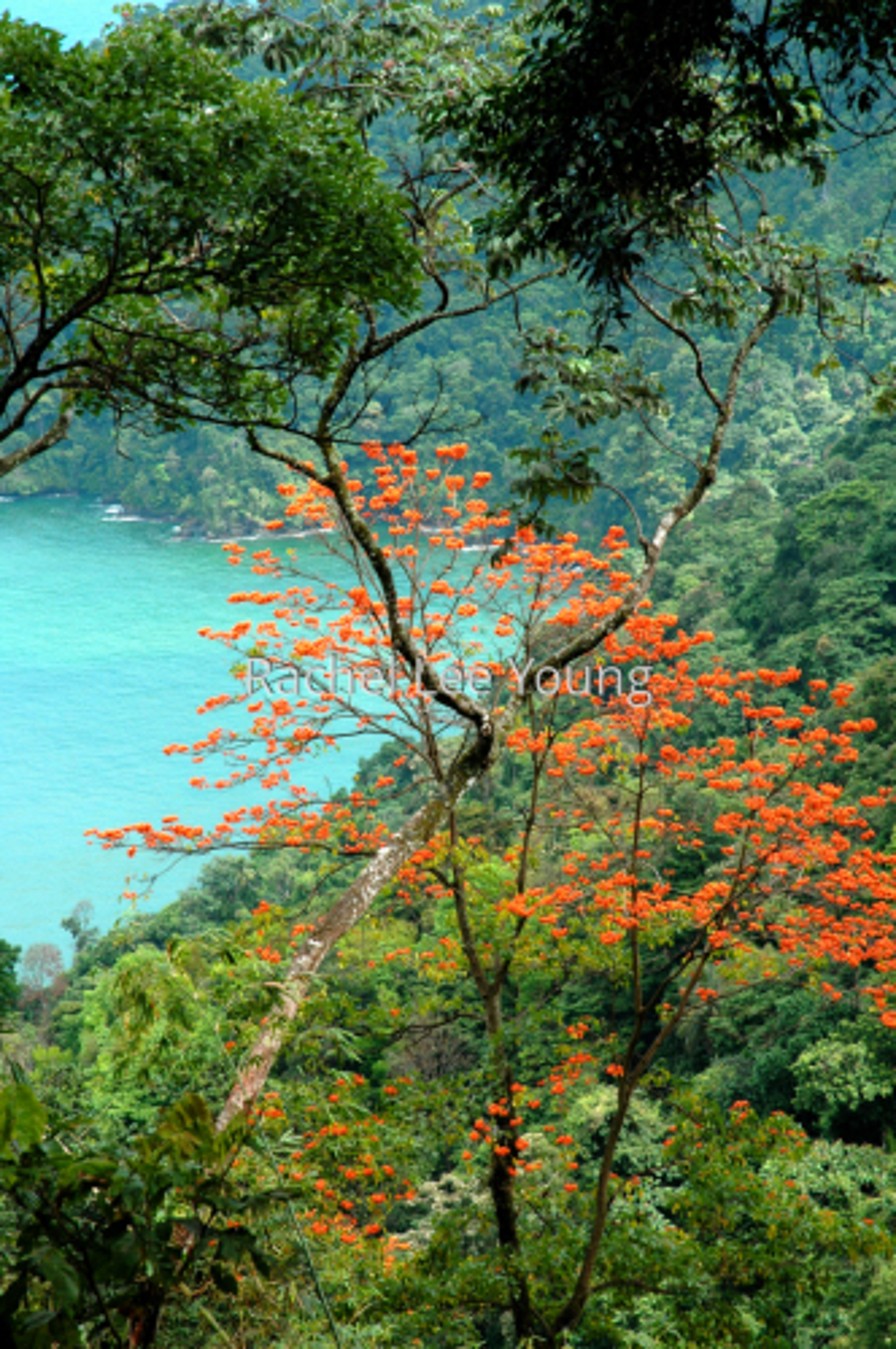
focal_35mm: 93
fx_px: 3481
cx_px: 448
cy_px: 674
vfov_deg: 21.9
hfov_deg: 14.7
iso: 320
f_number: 7.1
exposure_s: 1/200
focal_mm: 62
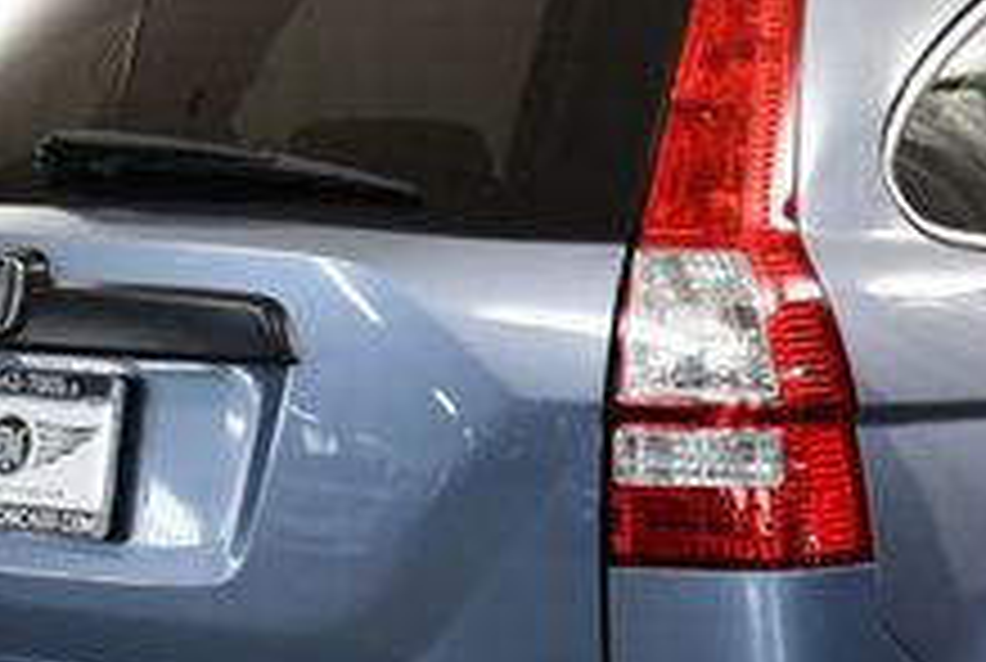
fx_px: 3842
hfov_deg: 14.6
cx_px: 752
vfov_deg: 9.8
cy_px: 486
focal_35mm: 140
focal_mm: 24
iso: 800
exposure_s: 1/125
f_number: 3.8
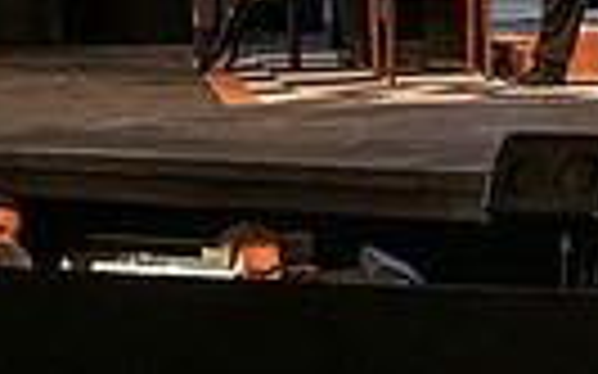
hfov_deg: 12.2
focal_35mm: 169
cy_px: -106
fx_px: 2753
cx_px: 670
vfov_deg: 7.7
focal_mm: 38
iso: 2500
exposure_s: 1/200
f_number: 3.5
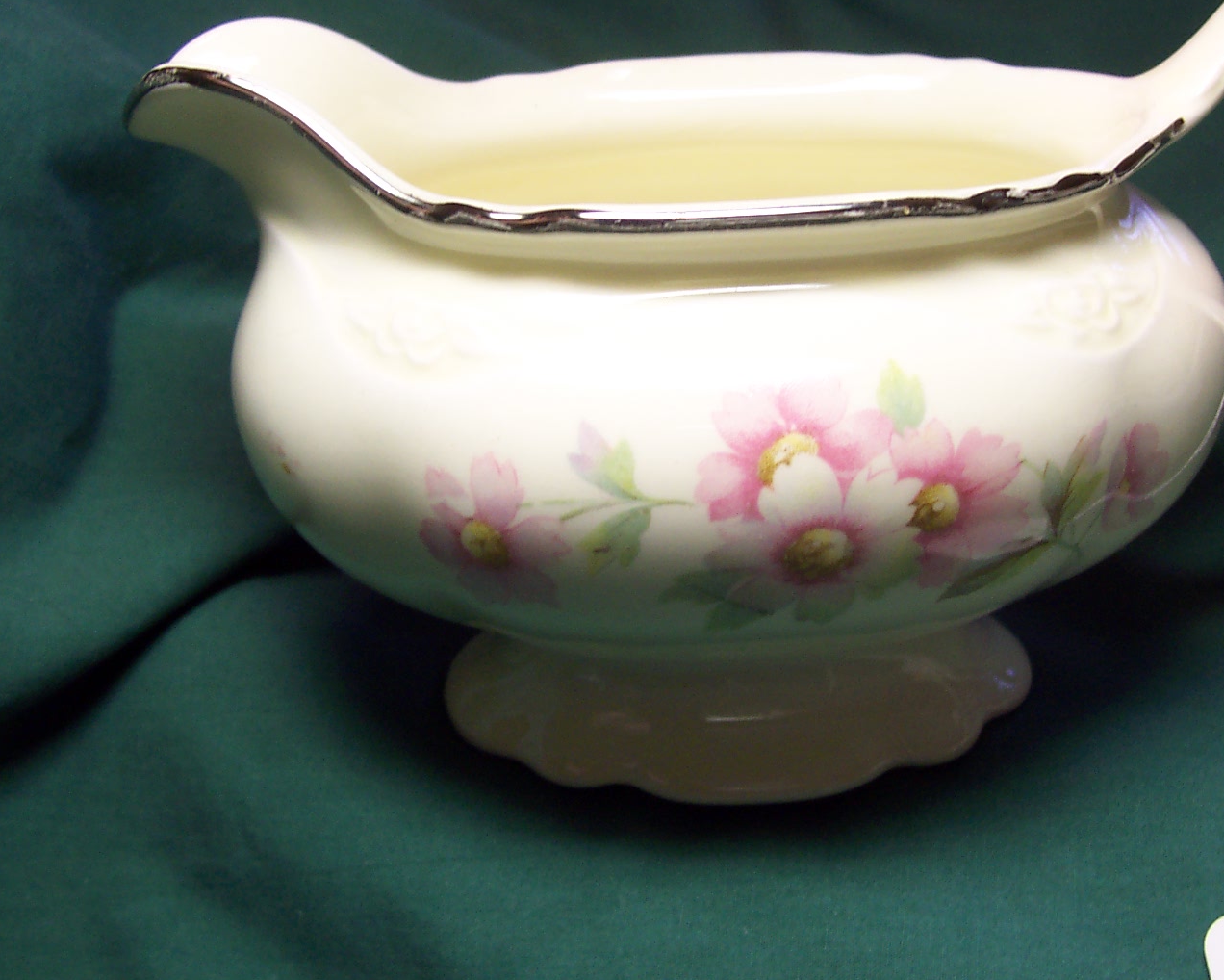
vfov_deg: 32.1
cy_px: 432
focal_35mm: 47
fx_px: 1703
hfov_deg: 39.5
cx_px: 688
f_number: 2.8
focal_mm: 5.6
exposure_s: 1/30
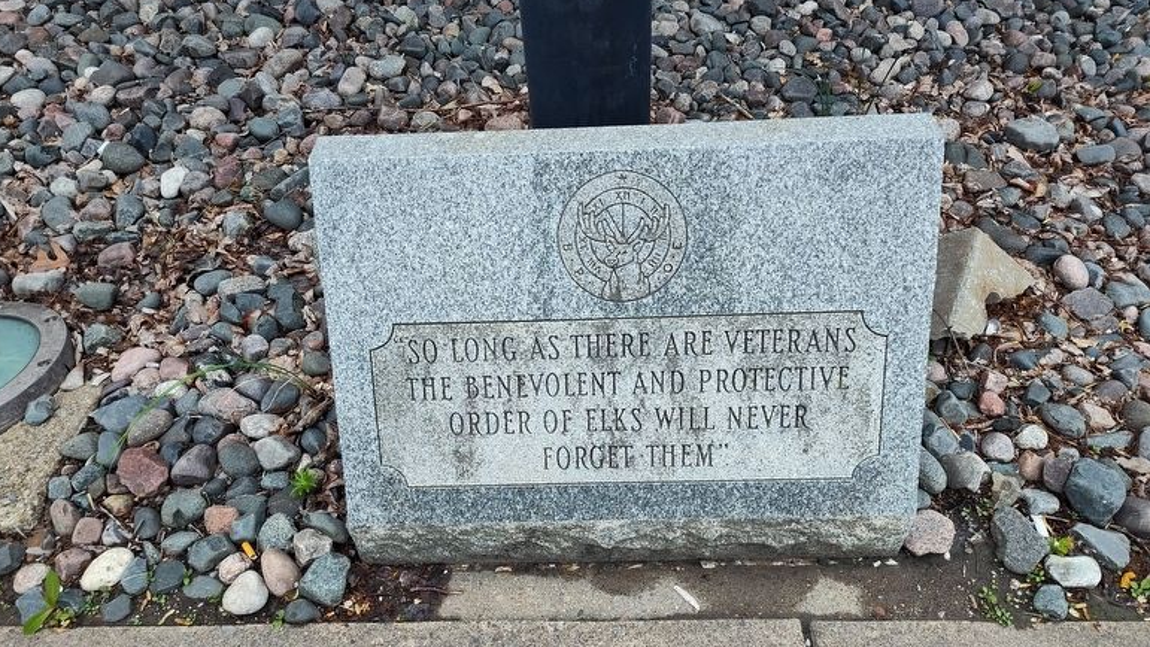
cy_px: 382
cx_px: 565
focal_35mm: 26
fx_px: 793
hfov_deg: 71.9
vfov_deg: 44.2
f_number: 1.8
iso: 166
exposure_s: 1/200
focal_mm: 5.56
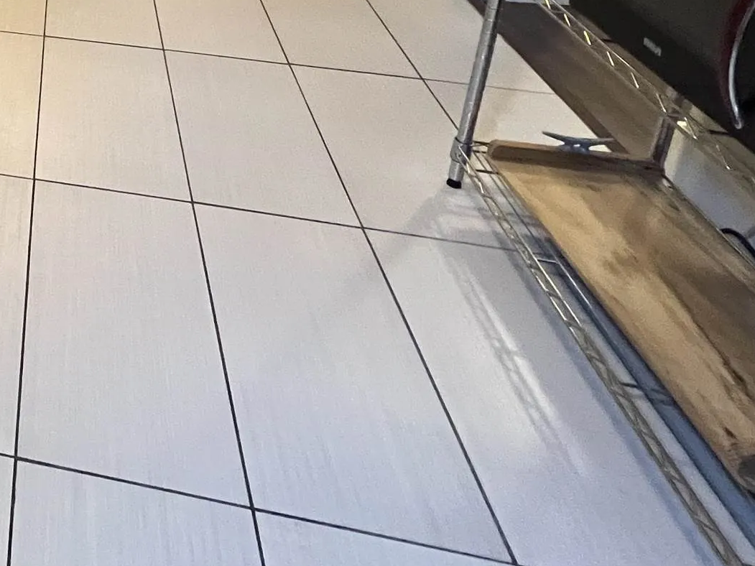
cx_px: -129
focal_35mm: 38
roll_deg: +0.6
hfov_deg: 38.0
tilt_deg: -17.4
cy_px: -154
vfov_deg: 30.5
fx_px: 829
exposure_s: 1/60
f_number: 1.8
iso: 640
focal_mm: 1.57
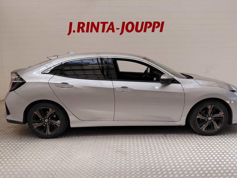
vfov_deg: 51.3
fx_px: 185
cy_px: 95
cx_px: 126
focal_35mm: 27
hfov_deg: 65.3
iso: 50
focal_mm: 4.69
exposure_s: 1/985
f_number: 1.8
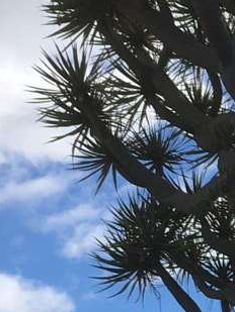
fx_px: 1357
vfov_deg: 12.9
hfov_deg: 9.2
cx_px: 493
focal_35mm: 150
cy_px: 340
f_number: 2.2
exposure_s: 1/1282
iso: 25
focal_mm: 4.15
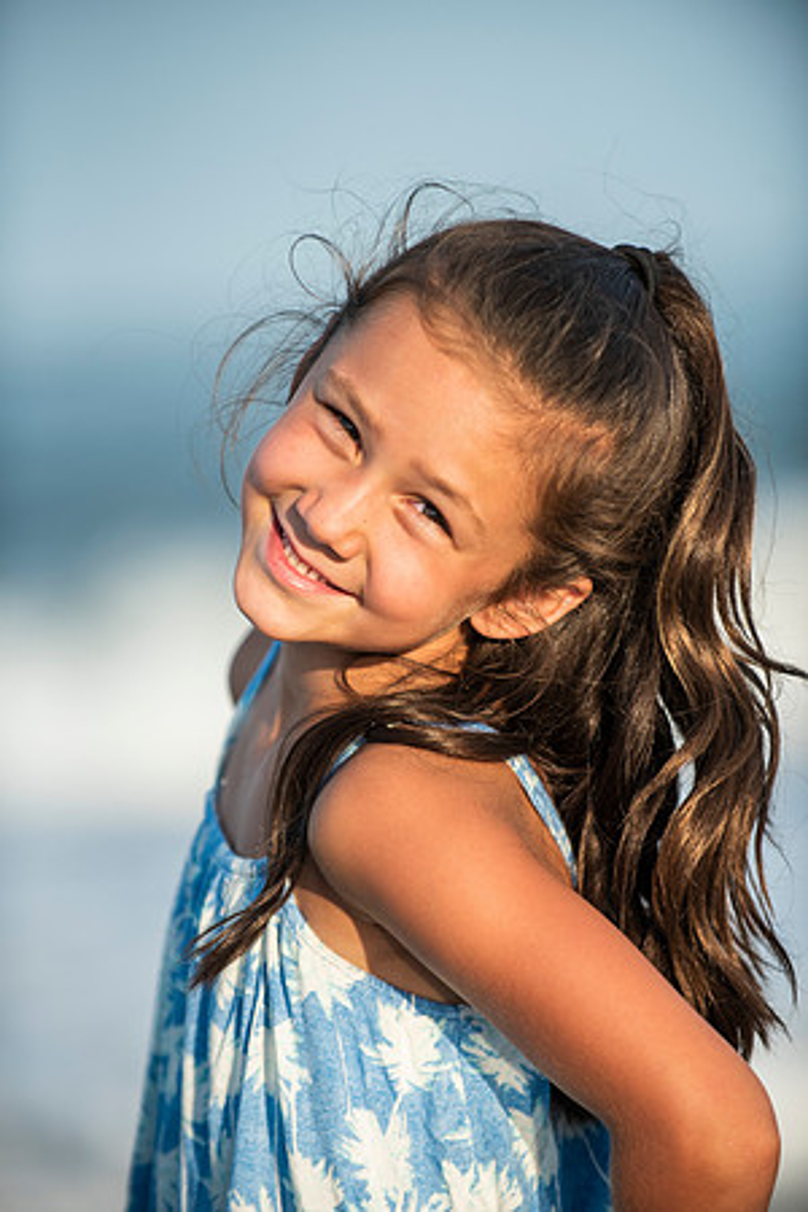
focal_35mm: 200
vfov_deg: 10.3
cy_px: 606
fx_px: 6733
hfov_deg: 6.9
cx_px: 404
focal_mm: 200
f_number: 3.2
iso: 250
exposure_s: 1/4000
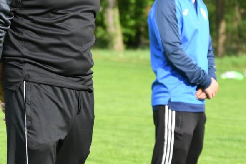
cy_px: 91
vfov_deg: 7.2
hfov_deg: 10.8
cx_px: 121
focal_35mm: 191
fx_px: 1305
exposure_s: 1/1250
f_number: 2.8
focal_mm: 55
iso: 360
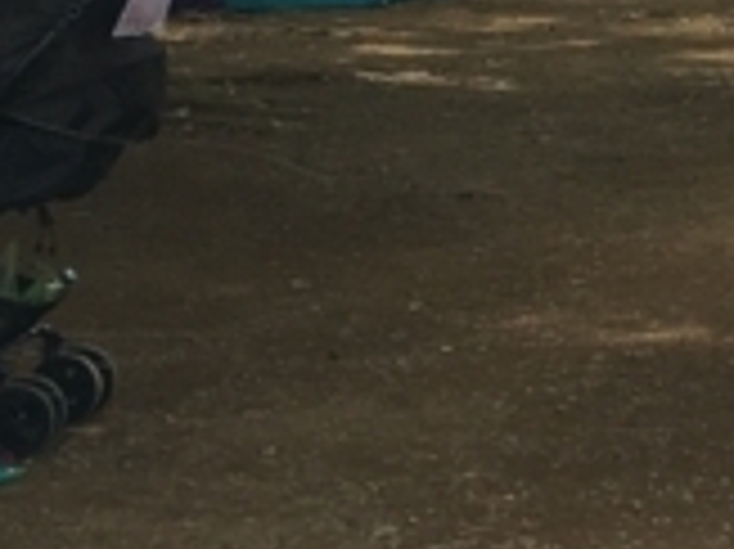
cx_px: 1797
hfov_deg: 9.6
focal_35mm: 182
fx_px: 3856
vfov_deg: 7.7
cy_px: -616
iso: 25
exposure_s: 1/561
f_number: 2.2
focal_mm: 4.15
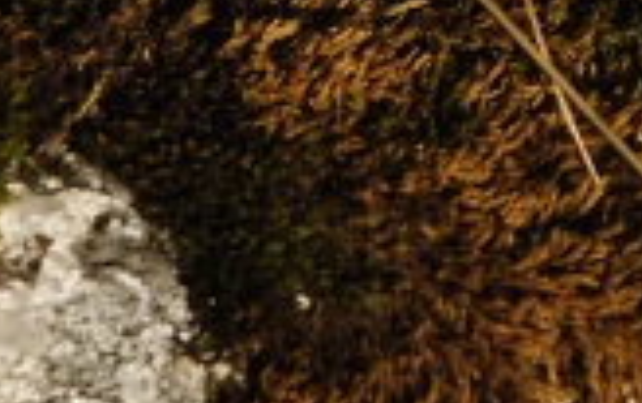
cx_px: 877
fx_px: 11099
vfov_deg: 2.1
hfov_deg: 3.3
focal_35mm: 633
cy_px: -634
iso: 100
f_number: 10
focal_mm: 85
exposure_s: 1/125
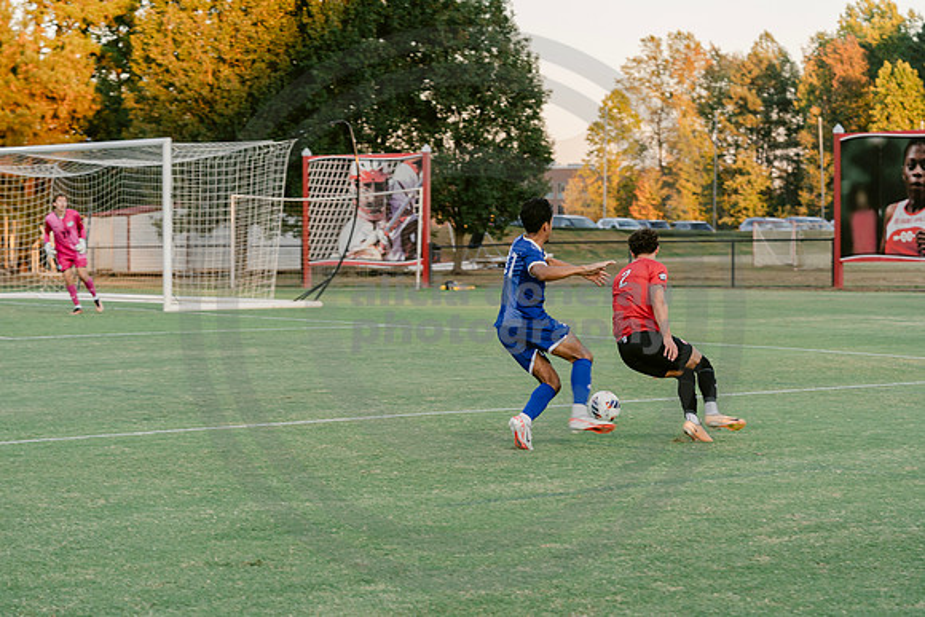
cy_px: 308
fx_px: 2313
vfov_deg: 15.2
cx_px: 462
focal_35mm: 90
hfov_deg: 22.6
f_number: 4.5
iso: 640
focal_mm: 90
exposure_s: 1/320
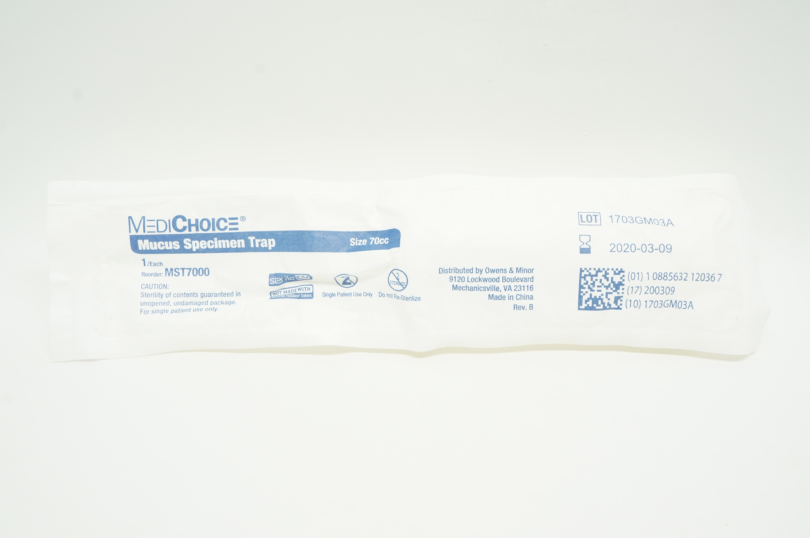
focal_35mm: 34
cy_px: 269
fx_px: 775
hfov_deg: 55.2
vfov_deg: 38.3
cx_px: 405
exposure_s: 1/15
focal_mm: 23
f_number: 11
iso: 400
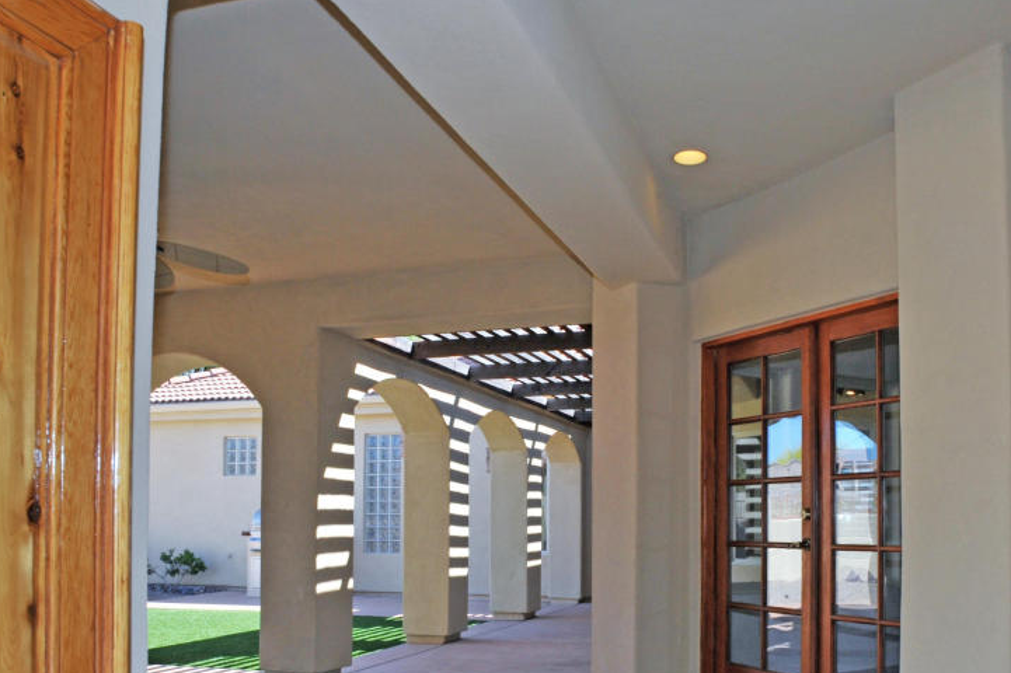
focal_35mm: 32
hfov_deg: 58.5
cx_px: 576
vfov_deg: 40.1
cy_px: 491
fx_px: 898
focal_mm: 20
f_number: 13
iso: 320
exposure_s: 1/125
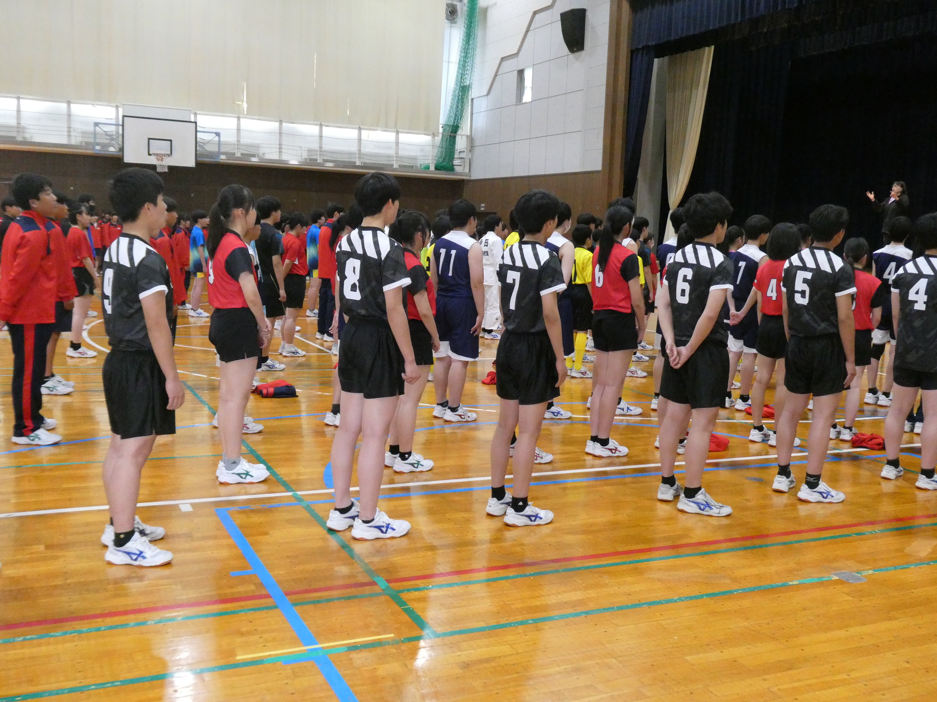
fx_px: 947
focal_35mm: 35
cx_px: 468
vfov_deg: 40.7
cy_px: 351
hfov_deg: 52.6
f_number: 3.7
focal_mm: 6.3
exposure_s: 1/80
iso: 1000
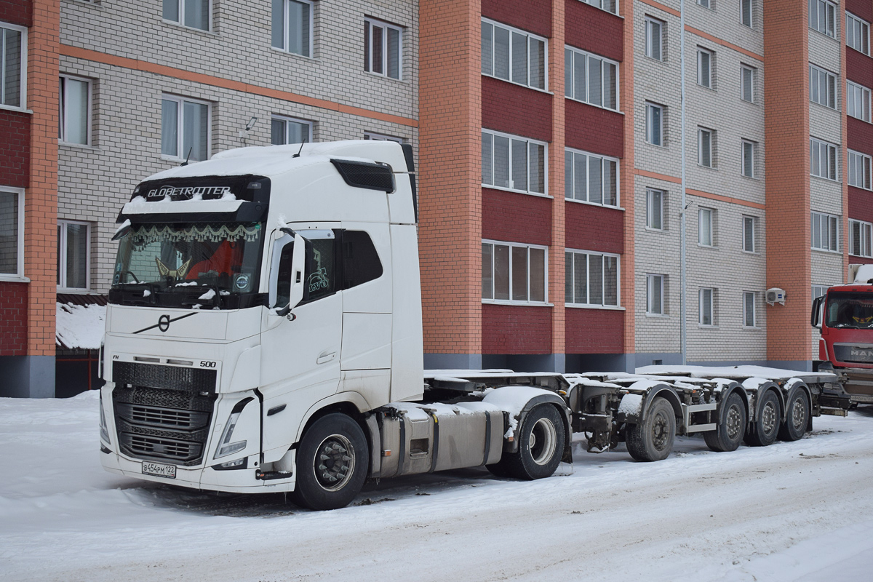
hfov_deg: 38.9
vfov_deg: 26.5
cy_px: 291
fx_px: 1237
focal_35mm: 51
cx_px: 436
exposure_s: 1/640
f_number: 5.6
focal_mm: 34
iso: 400
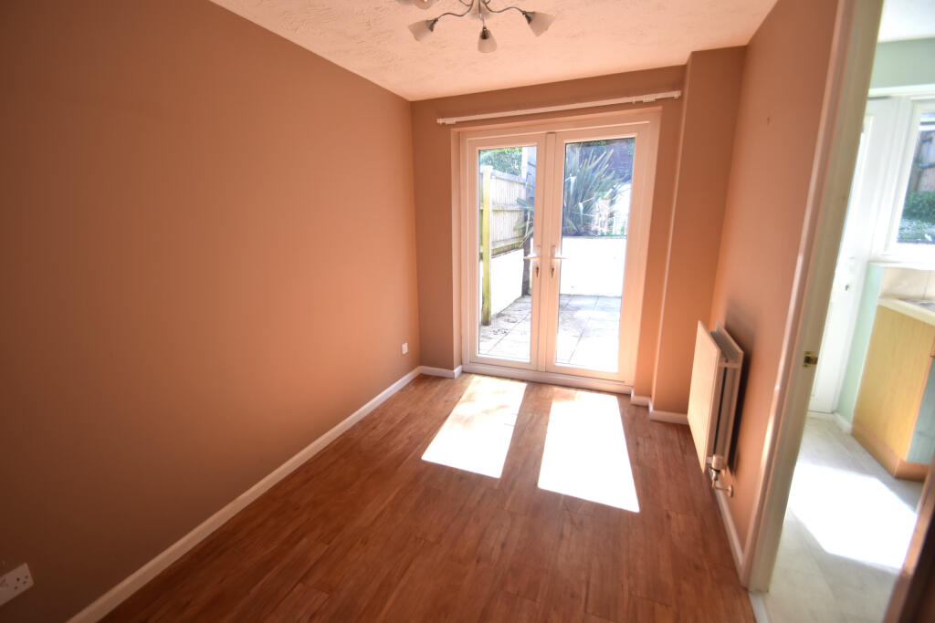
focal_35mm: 15
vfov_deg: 77.3
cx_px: 468
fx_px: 390
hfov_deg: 100.4
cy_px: 312
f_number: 4.5
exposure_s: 1/80
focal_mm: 10
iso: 100
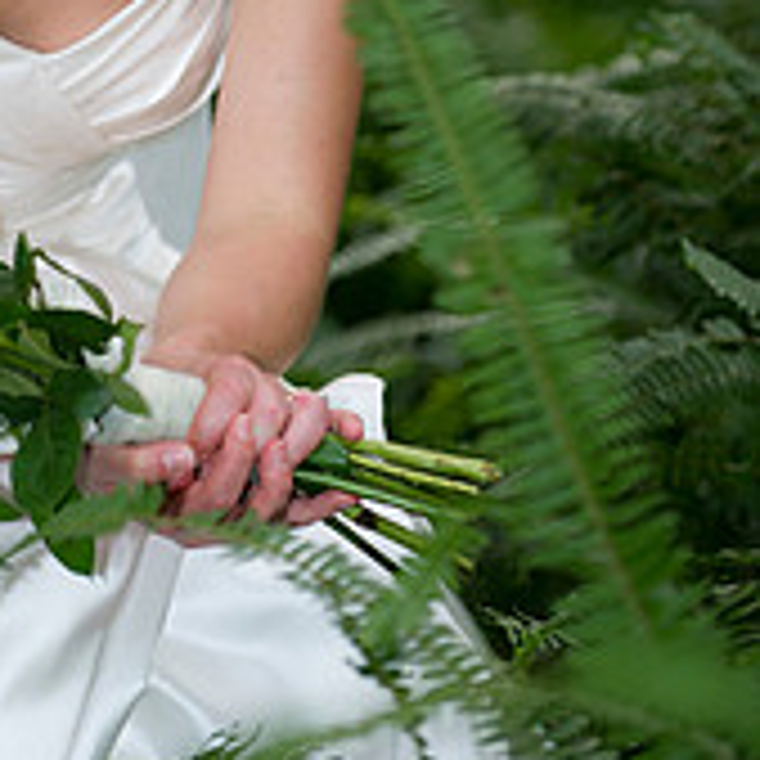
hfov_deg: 5.5
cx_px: 92
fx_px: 7849
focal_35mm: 316
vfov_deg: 5.5
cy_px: -13
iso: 400
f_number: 2.8
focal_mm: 140
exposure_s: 1/200
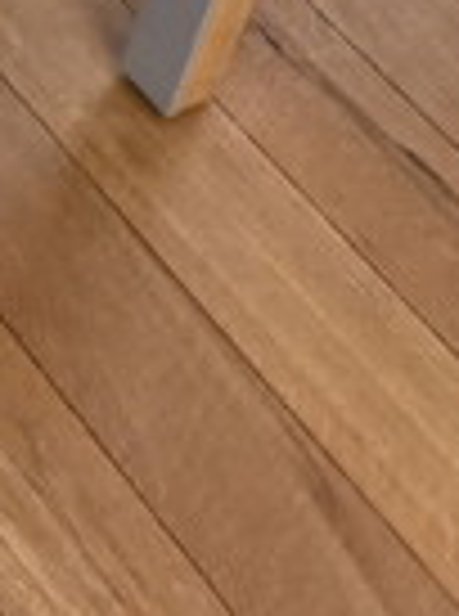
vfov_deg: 13.7
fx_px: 2220
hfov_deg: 10.3
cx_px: -626
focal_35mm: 125
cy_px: -578
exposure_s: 1/50
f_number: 1.8
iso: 200
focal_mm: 4.6
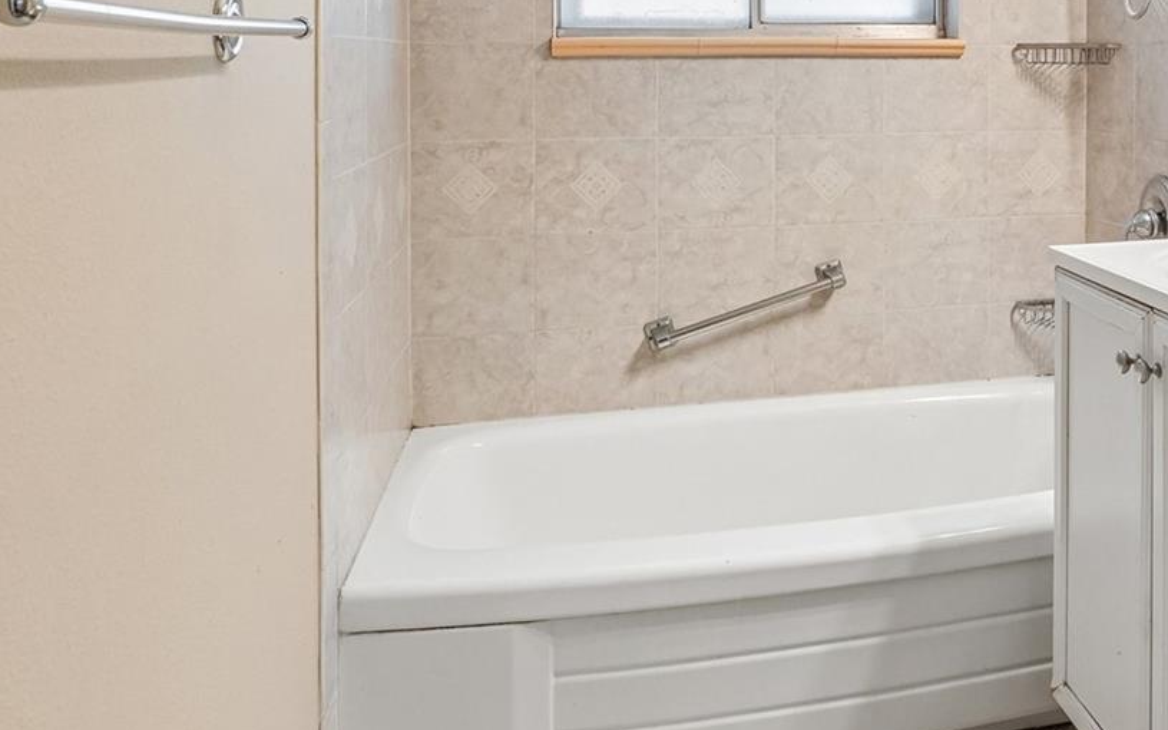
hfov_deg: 54.6
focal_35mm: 33
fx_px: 1050
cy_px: 67
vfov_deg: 35.9
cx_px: 917
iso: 500
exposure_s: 1/30
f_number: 8
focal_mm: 11
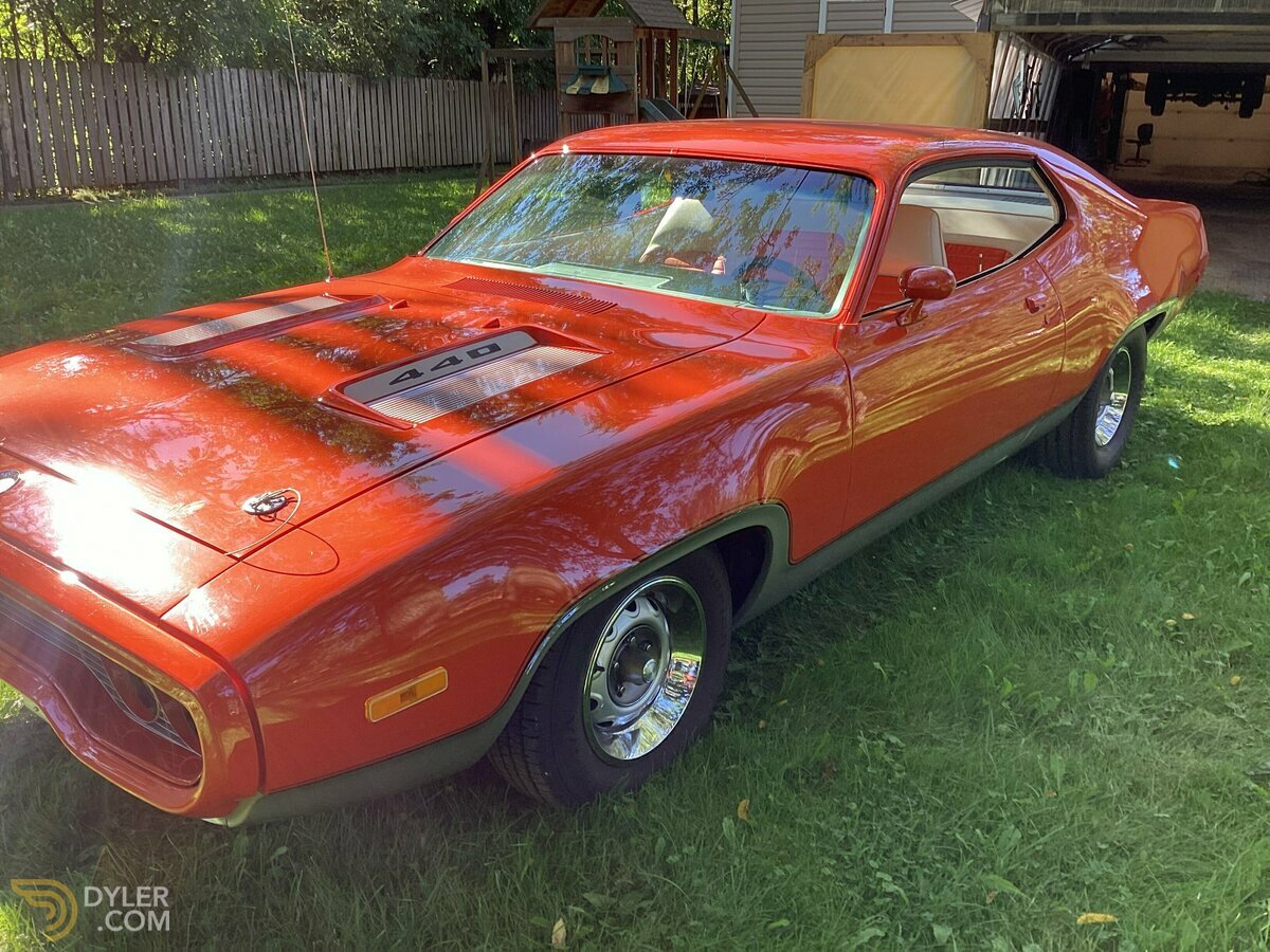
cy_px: 476
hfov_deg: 58.4
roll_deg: -1.2
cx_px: 635
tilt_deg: -22.6
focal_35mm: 31
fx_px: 1137
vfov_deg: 45.4
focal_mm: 3.3
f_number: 2.4
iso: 32
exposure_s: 1/120
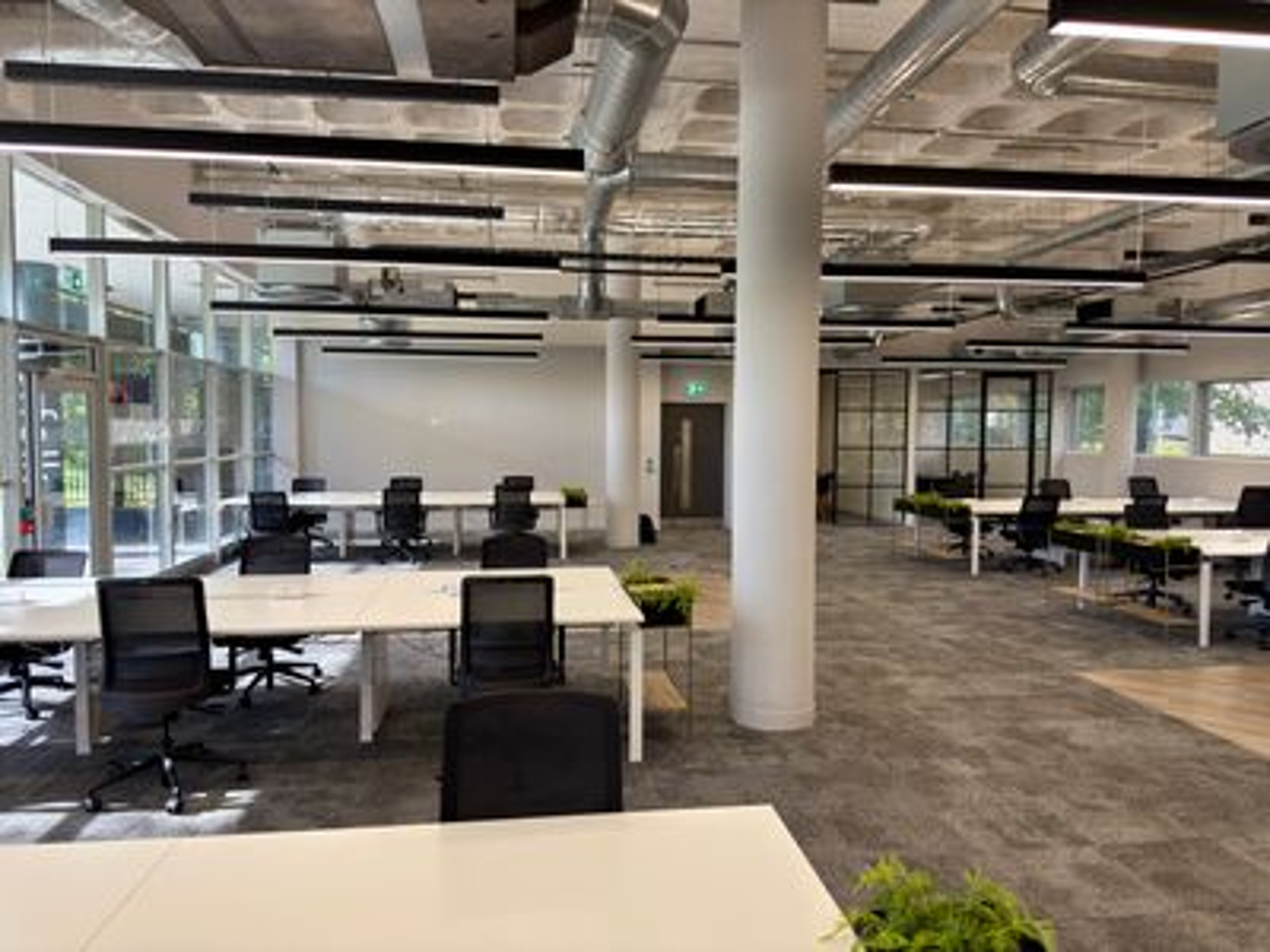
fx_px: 881
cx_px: 635
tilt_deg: -1.9
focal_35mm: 24
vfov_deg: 56.8
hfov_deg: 71.6
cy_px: 476
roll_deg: -0.6
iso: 100
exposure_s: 1/90
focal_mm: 6.76
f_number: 1.78
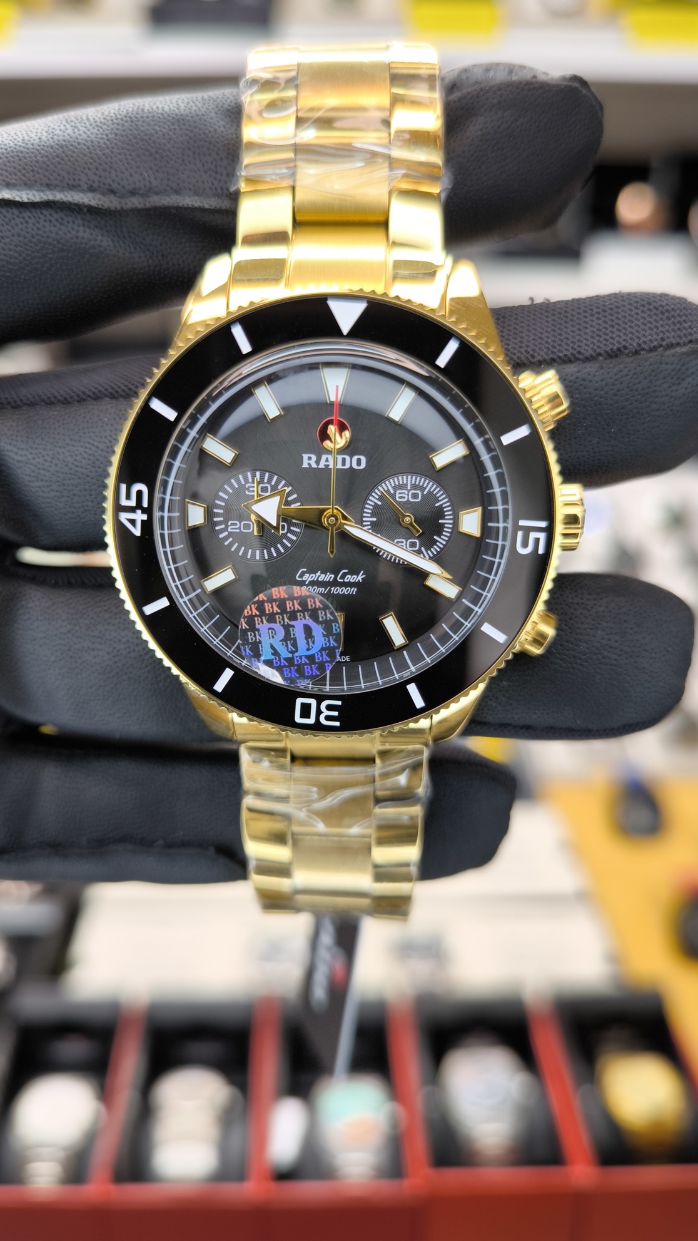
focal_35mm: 27
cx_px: 337
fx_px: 888
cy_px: 605
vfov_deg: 69.8
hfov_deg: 42.9
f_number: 1.9
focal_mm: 6.92
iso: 50
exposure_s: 1/123
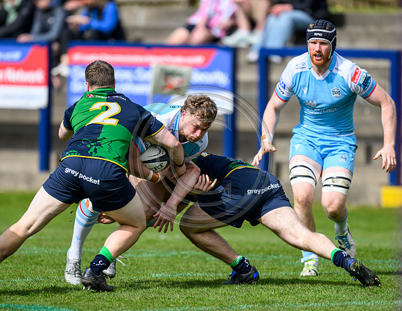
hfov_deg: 2.9
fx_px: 7976
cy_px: 148
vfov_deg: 2.2
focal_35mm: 679
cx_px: 168
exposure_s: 1/2000
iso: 250
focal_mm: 560
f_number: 4
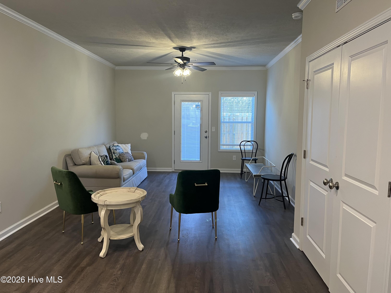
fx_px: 294
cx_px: 196
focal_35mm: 26
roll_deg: +0.3
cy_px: 146
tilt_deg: -3.0
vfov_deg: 53.1
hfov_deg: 67.3
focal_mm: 5.1
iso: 100
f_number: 1.6
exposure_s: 1/60
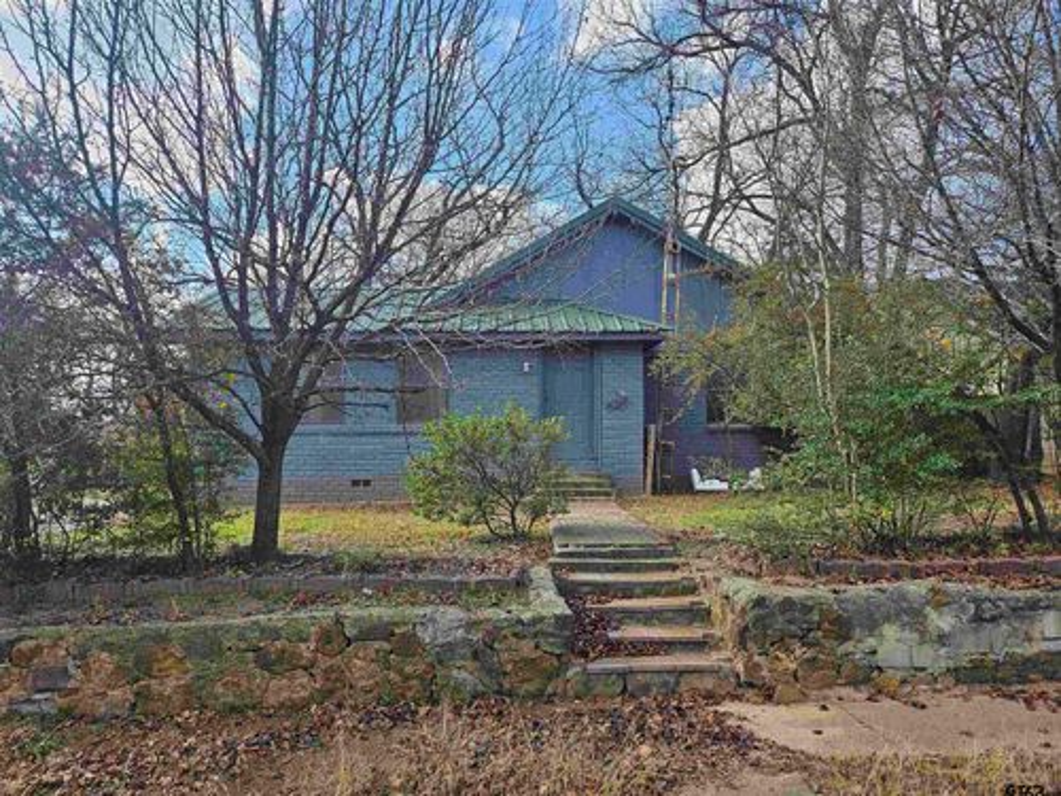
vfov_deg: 56.8
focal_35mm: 24
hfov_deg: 71.6
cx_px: 530
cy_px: 398
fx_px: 736
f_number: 1.8
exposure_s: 1/1314
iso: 50
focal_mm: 5
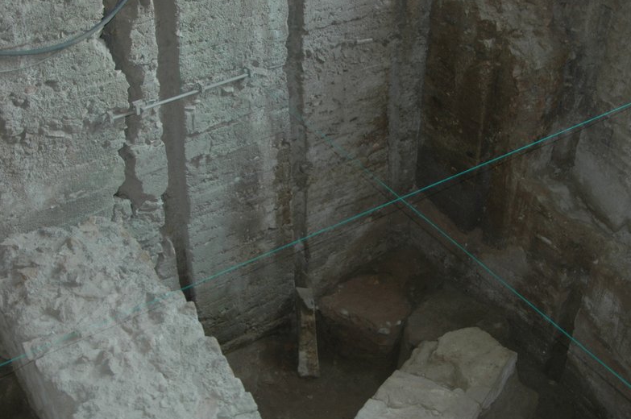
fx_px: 805
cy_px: 259
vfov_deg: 29.1
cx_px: 376
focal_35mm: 46
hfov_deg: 42.6
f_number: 3.5
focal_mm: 24
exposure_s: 1/60
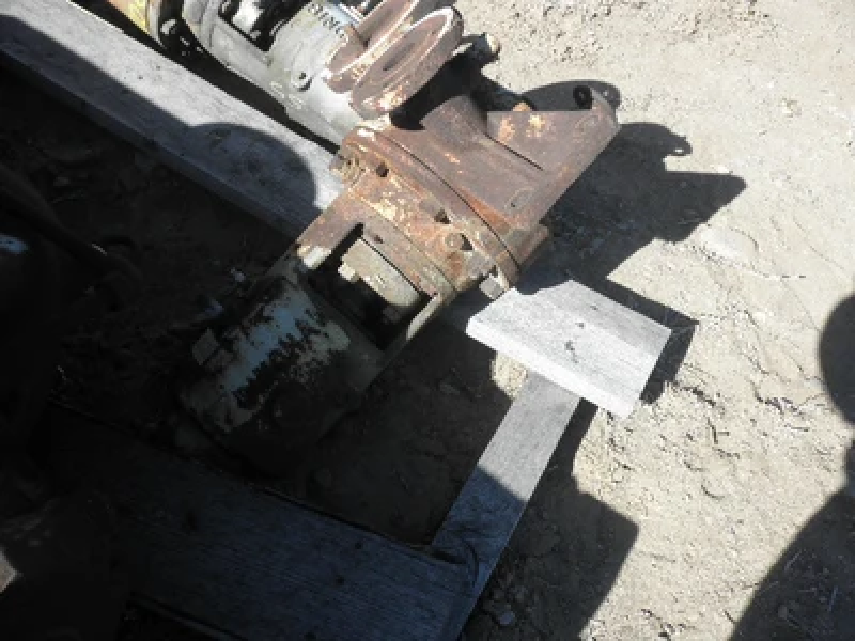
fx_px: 864
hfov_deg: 52.6
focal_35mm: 35
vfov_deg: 40.7
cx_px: 428
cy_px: 320
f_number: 3.2
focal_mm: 6.1
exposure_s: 1/400
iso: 64
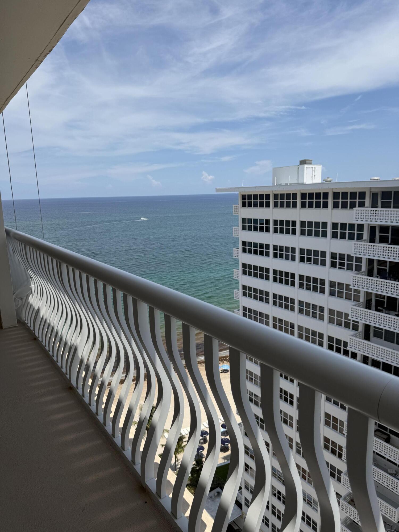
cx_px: 200
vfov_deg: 71.6
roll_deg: +0.6
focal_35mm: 24
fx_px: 369
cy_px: 266
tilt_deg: -10.7
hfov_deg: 56.8
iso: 80
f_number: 1.78
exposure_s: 1/7353
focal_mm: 6.76
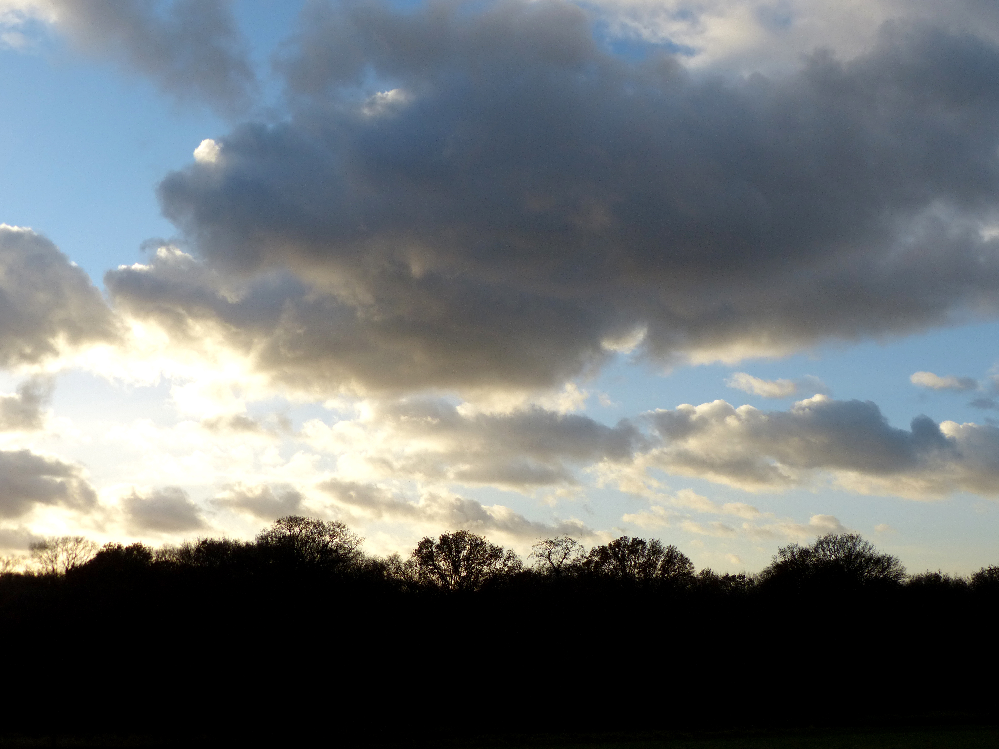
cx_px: 500
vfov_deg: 36.0
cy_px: 374
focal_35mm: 40
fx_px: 1154
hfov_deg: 46.8
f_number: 2.8
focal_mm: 7.1
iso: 100
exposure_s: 1/2000
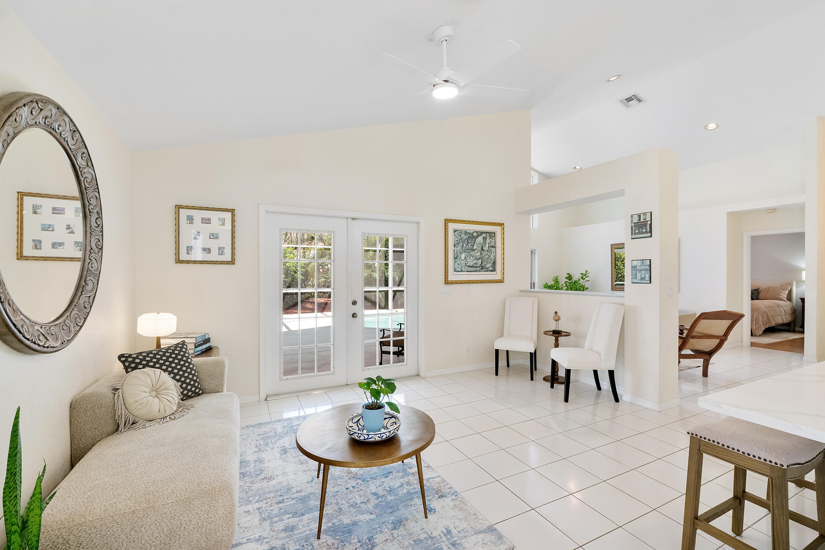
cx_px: 412
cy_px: 275
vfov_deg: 77.3
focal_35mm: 15
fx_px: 344
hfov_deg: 100.4
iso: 800
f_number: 8
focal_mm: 10
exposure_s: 1/80
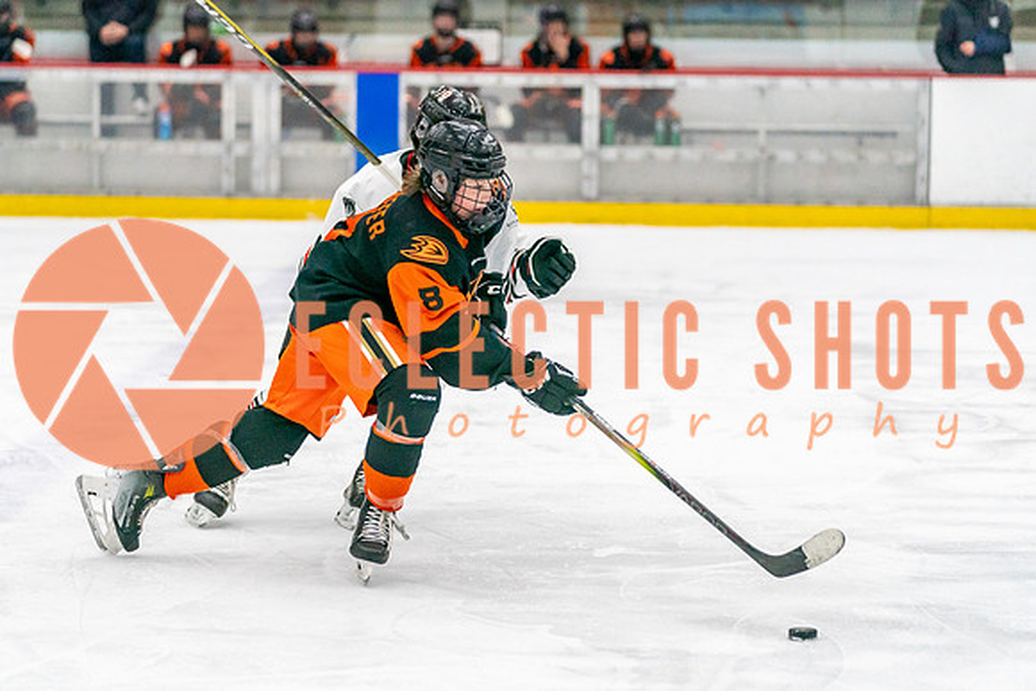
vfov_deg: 9.3
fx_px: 4261
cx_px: 419
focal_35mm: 148
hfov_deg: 13.9
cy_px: 377
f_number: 2.8
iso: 3200
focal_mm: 113
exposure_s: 1/1250
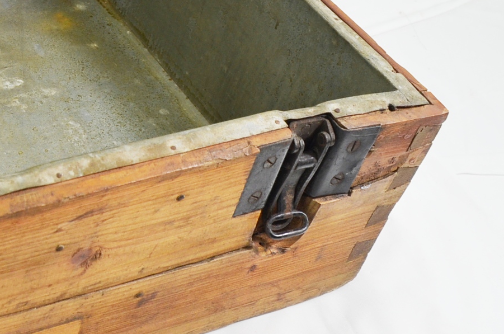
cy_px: 17
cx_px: -155
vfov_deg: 16.3
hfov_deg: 22.2
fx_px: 1146
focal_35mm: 82
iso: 360
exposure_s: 1/125
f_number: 5.6
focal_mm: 20
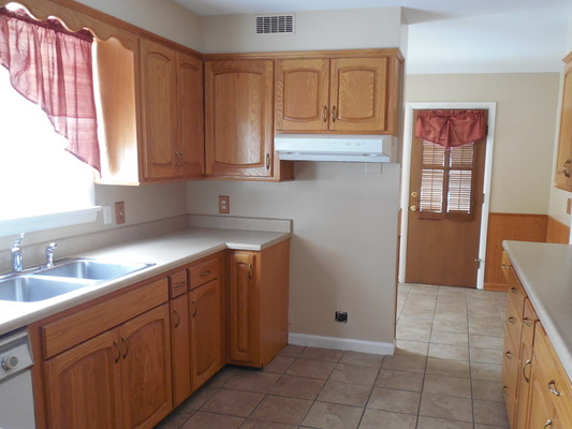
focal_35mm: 30
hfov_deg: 59.7
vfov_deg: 46.7
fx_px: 496
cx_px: 327
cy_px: 239
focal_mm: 4.5
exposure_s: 1/30
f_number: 3.3
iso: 360
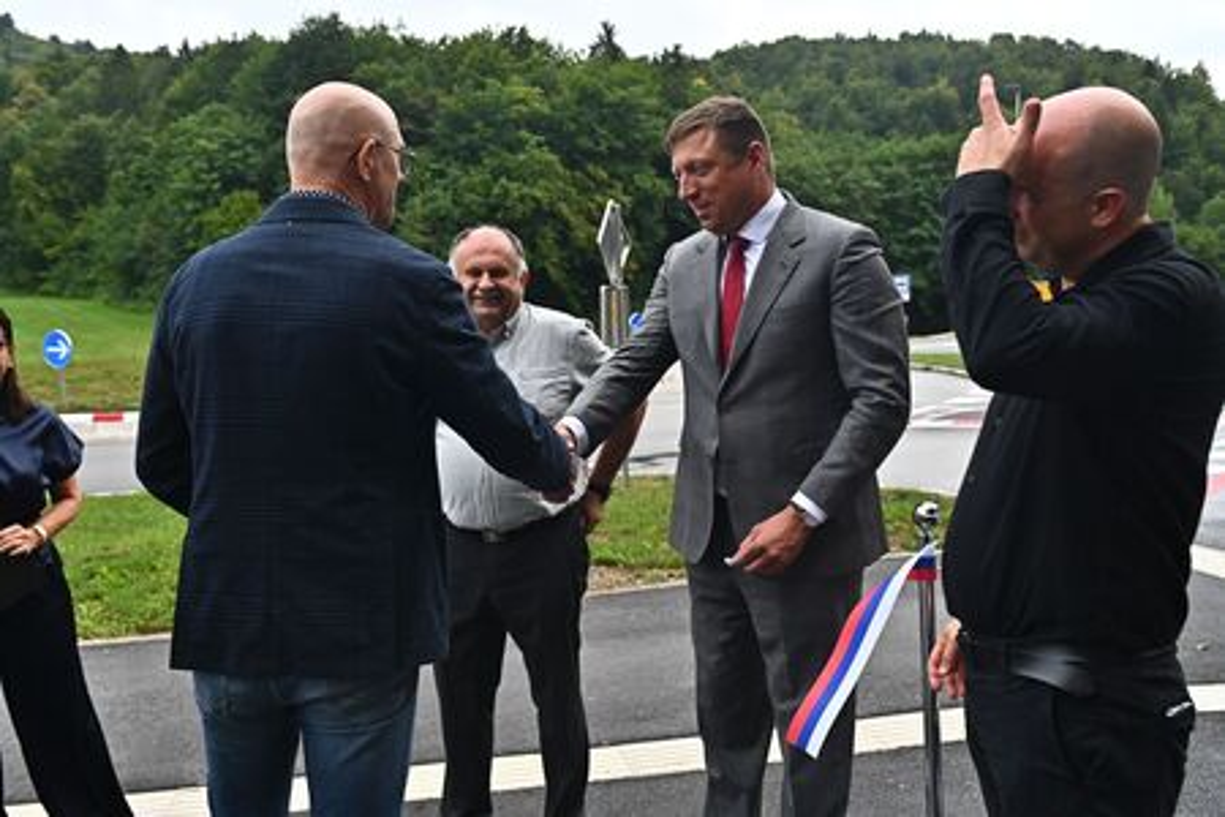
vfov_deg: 37.9
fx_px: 1191
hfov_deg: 54.4
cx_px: 612
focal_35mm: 35
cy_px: 408
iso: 1600
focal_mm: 35
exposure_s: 1/4000
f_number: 6.3
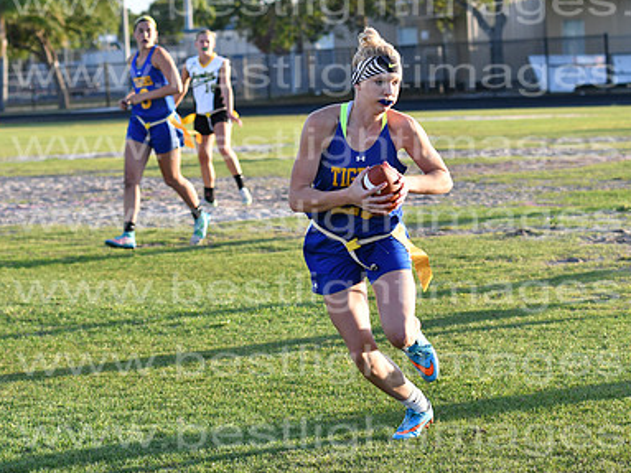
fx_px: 2788
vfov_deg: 9.7
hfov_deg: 12.9
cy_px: 256
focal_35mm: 153
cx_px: 390
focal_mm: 70
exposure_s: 1/1000
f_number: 4
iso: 400
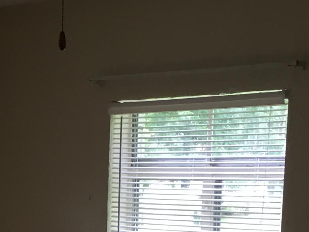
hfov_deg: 18.7
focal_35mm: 103
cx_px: 23
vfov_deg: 13.6
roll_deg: -3.0
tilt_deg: -11.3
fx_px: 919
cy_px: 333
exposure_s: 1/40
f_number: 2.2
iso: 32
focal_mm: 4.15
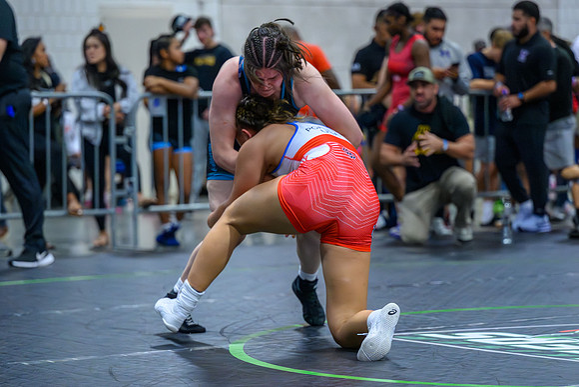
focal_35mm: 135
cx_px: 286
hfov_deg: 15.2
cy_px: 261
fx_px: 2168
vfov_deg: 10.2
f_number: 2.8
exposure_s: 1/800
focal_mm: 100
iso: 14400
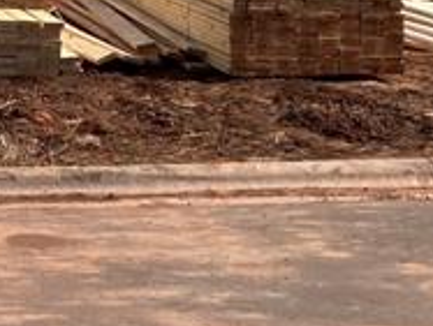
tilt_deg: +0.7
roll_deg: -0.1
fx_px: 1918
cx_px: -308
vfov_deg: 9.4
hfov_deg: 12.0
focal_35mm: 153
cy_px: -183
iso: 25
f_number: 1.8
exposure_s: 1/3247
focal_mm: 3.99
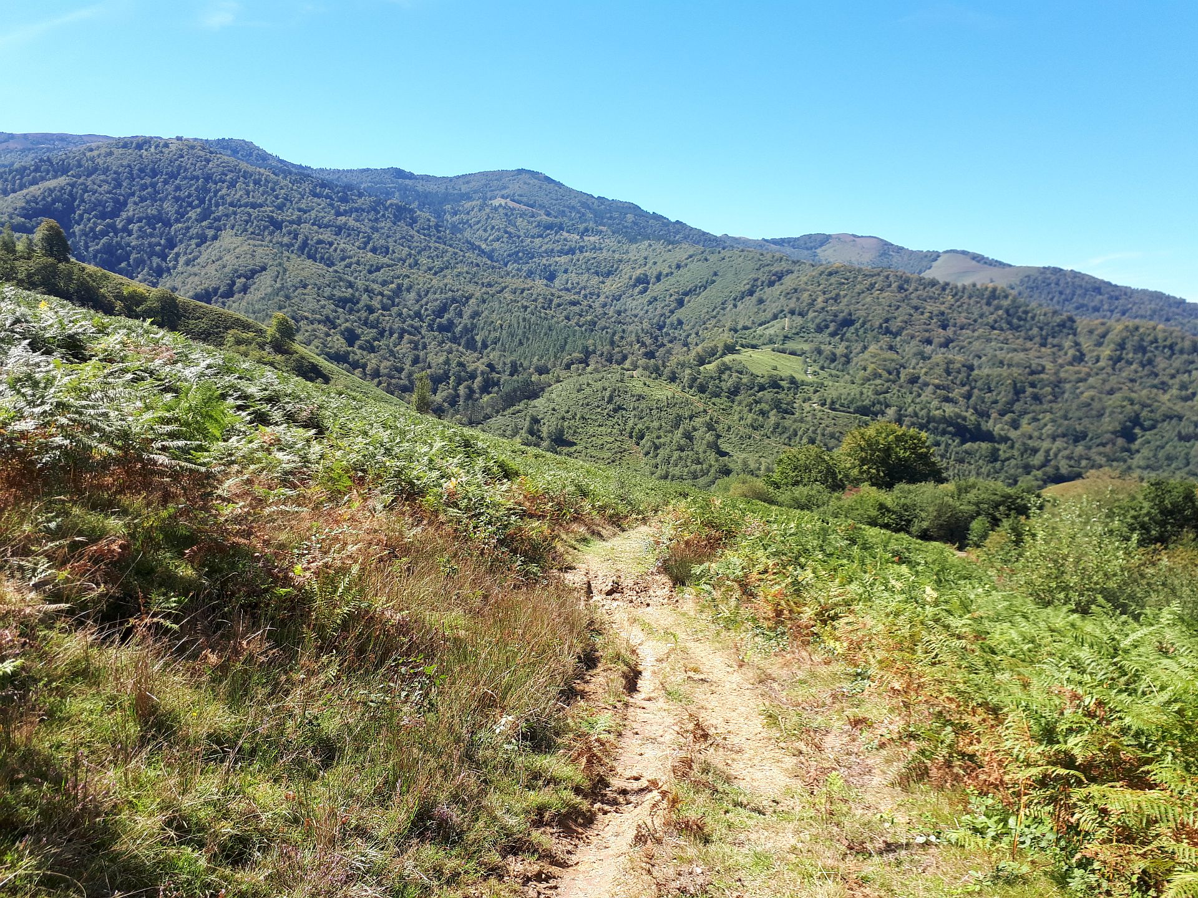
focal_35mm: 27
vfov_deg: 51.4
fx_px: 934
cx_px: 599
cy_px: 449
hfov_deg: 65.3
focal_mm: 3.6
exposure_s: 1/547
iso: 40
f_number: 1.9
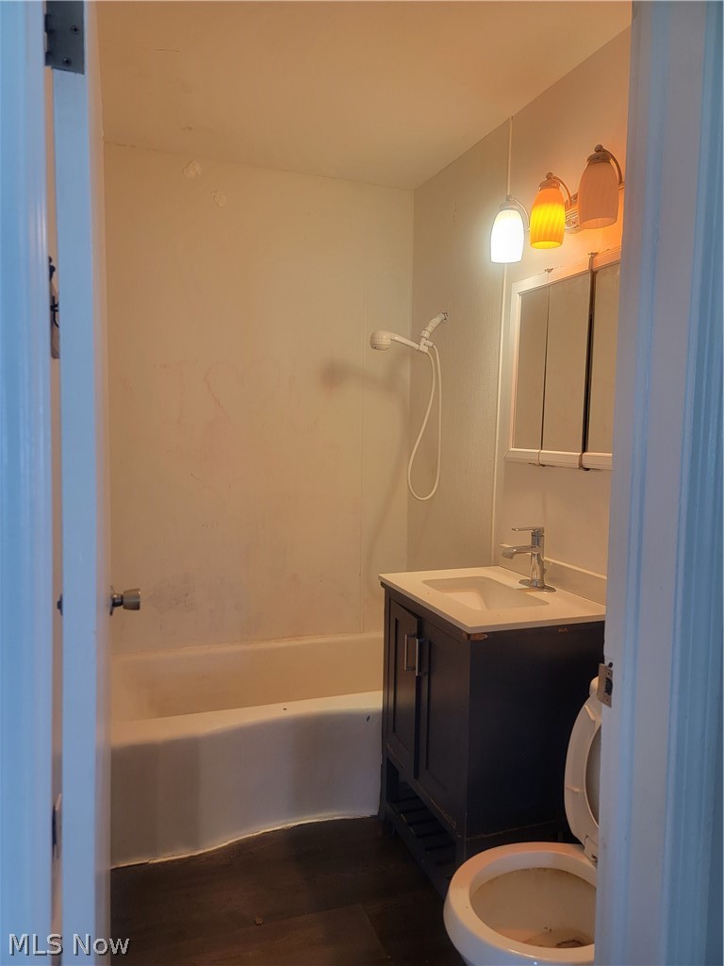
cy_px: 483
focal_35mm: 24
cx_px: 362
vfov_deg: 71.6
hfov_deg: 56.8
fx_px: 669
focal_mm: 6.7
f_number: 1.8
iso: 250
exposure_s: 1/120
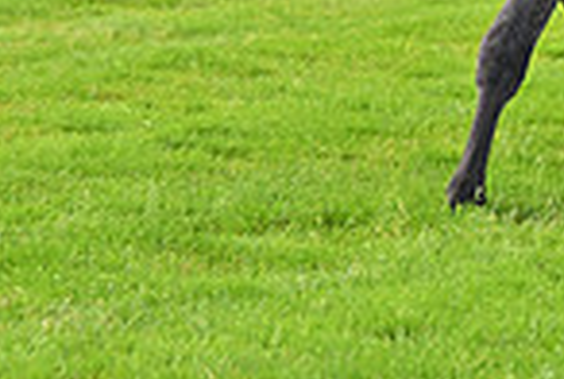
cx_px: 606
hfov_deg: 4.0
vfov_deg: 2.7
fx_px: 8100
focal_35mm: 516
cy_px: -350
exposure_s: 1/1000
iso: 1250
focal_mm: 130
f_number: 4.5
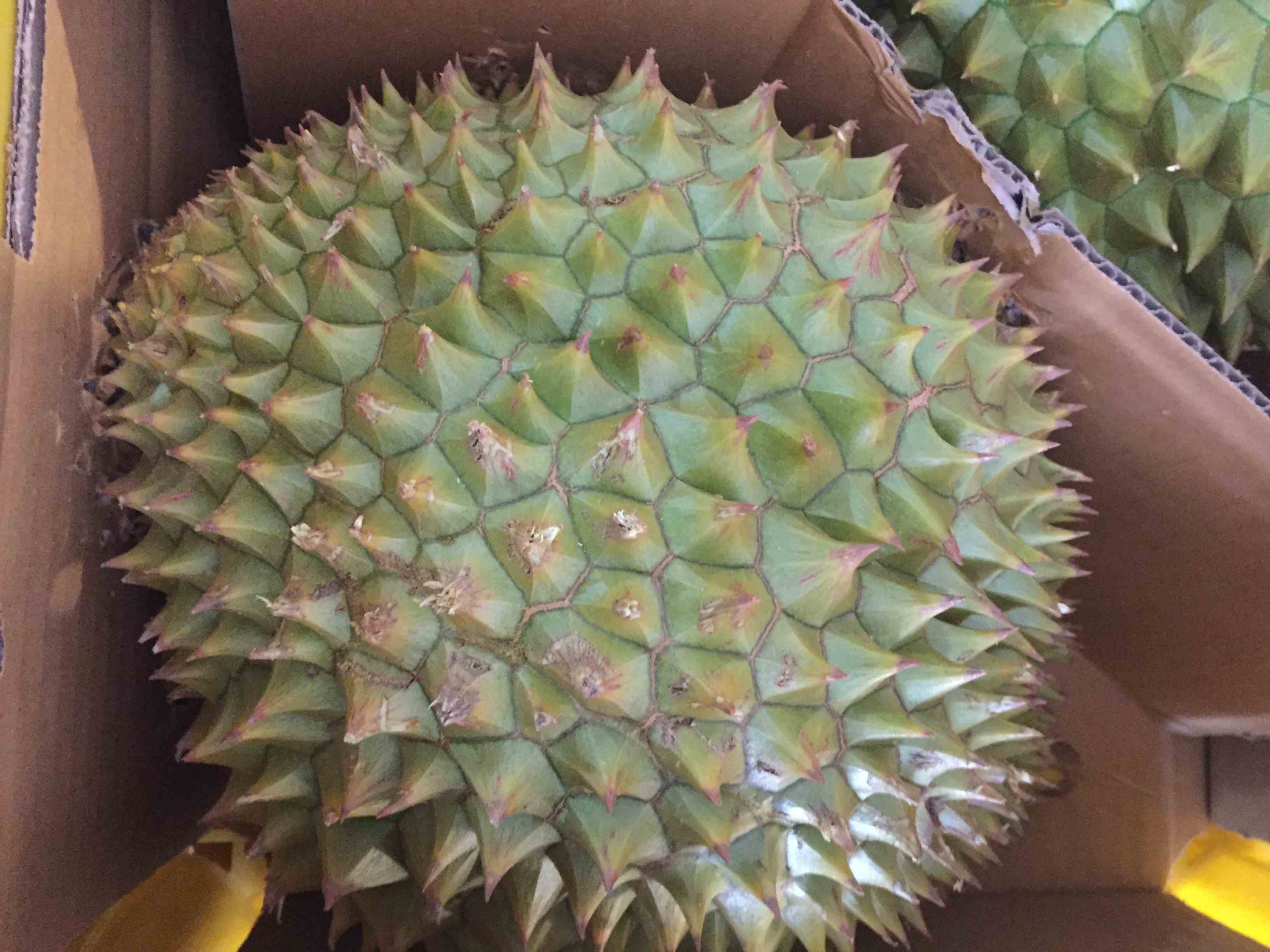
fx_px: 1064
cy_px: 476
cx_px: 635
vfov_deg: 48.2
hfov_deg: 61.7
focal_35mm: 29
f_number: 2.2
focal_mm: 4.15
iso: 500
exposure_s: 1/17
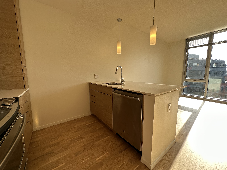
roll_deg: +0.1
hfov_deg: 102.1
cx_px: 114
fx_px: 92
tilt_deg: -7.6
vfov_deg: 85.7
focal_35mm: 14
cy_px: 85
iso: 40
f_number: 2.2
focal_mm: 2.22
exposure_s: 1/297
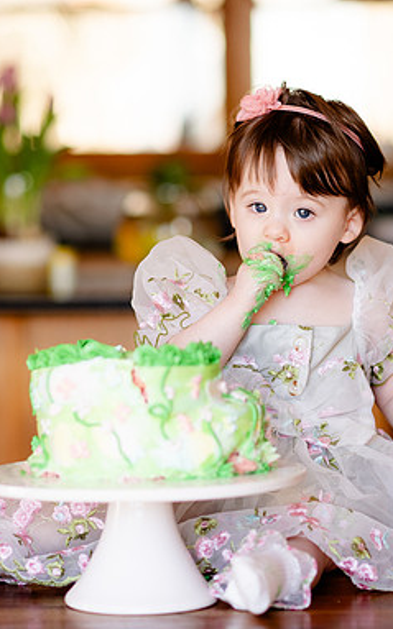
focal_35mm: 143
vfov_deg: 14.6
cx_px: 274
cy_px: 316
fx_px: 2453
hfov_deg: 9.1
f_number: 2.2
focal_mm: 85
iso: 250
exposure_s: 1/500
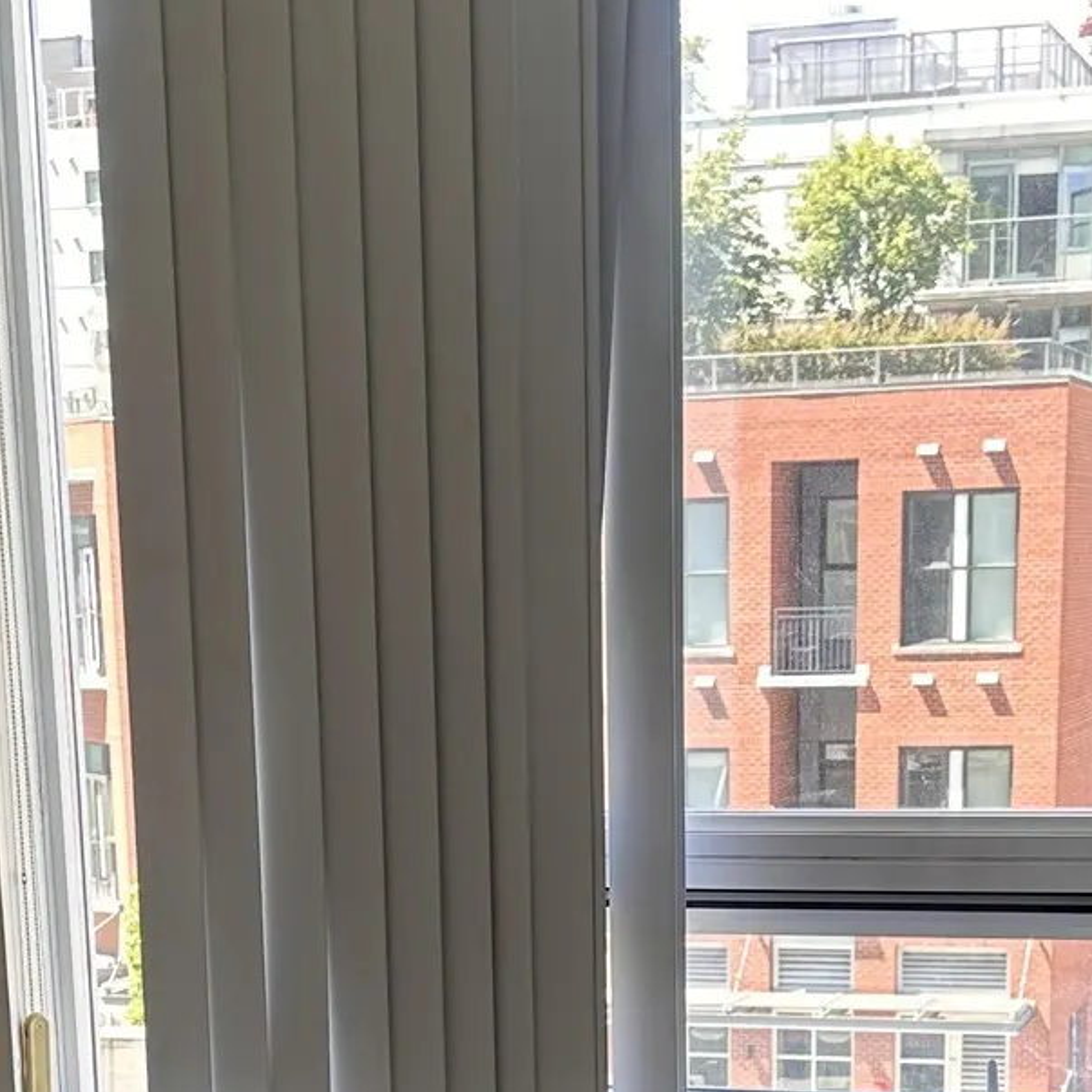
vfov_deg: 20.3
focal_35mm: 81
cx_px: 514
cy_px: 1244
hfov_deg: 21.4
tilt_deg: -12.3
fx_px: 2891
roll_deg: +1.3
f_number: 1.78
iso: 80
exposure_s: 1/173
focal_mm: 6.86
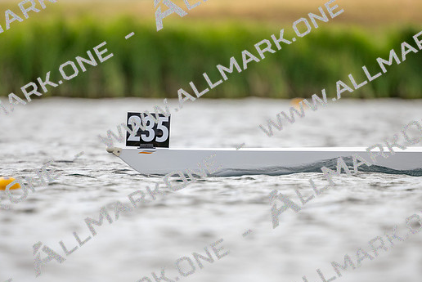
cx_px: 199
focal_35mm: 1011
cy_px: 151
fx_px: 11861
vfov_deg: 1.4
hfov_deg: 2.0
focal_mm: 600
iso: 250
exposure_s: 1/2000
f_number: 4
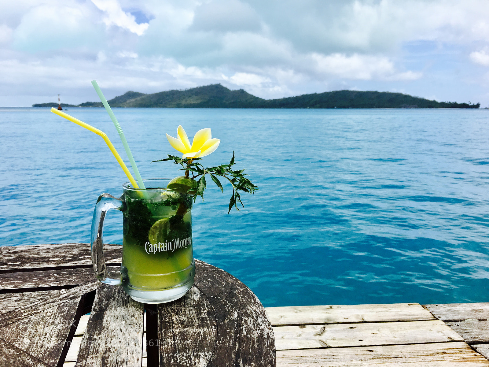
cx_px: 244
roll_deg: +0.0
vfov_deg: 48.2
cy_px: 184
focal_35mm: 29
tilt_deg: -10.0
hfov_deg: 61.7
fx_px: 410
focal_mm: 4.15
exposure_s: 1/2198
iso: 25
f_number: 2.2
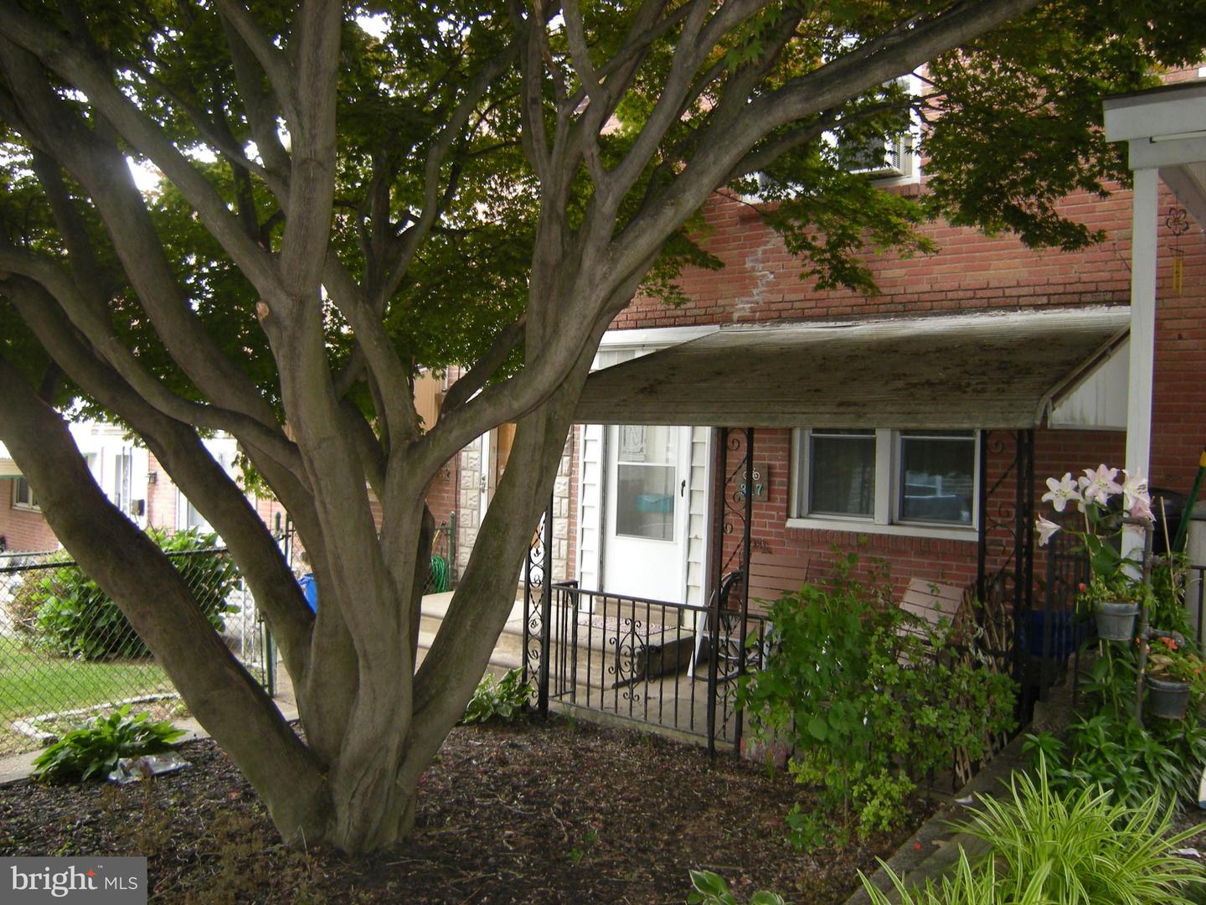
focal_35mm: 28
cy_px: 452
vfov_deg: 49.7
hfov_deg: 63.4
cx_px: 603
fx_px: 976
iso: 96
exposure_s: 1/57.4
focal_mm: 4.7
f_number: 2.8
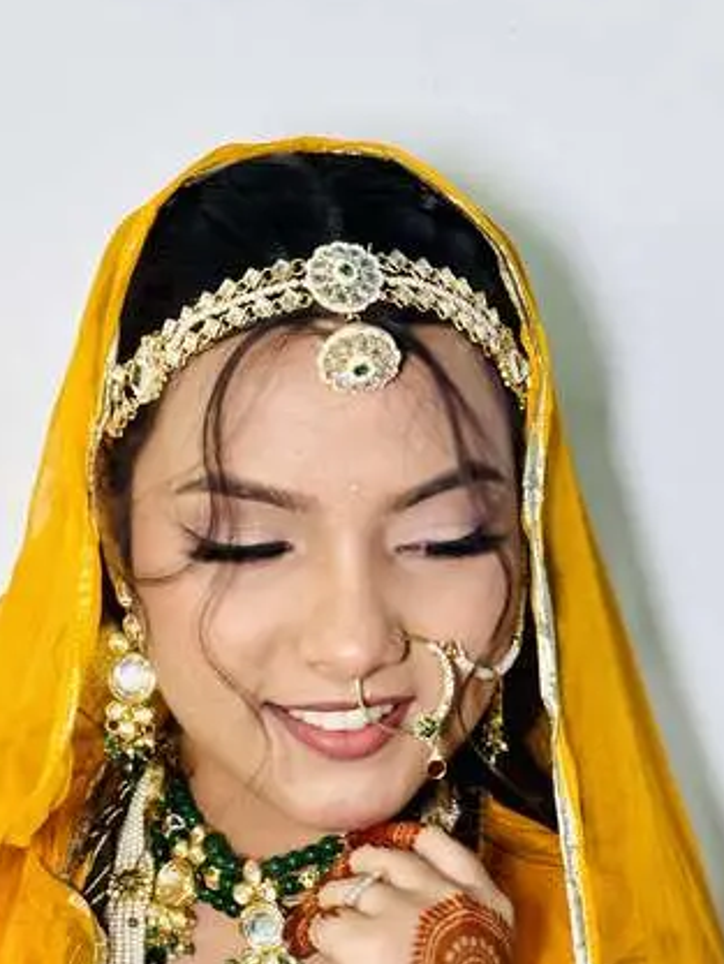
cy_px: 909
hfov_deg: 16.1
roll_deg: -2.1
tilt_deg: -11.6
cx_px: 317
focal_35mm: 92
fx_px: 2564
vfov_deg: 20.8
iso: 50
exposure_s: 1/50
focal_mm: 6.86
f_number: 1.78
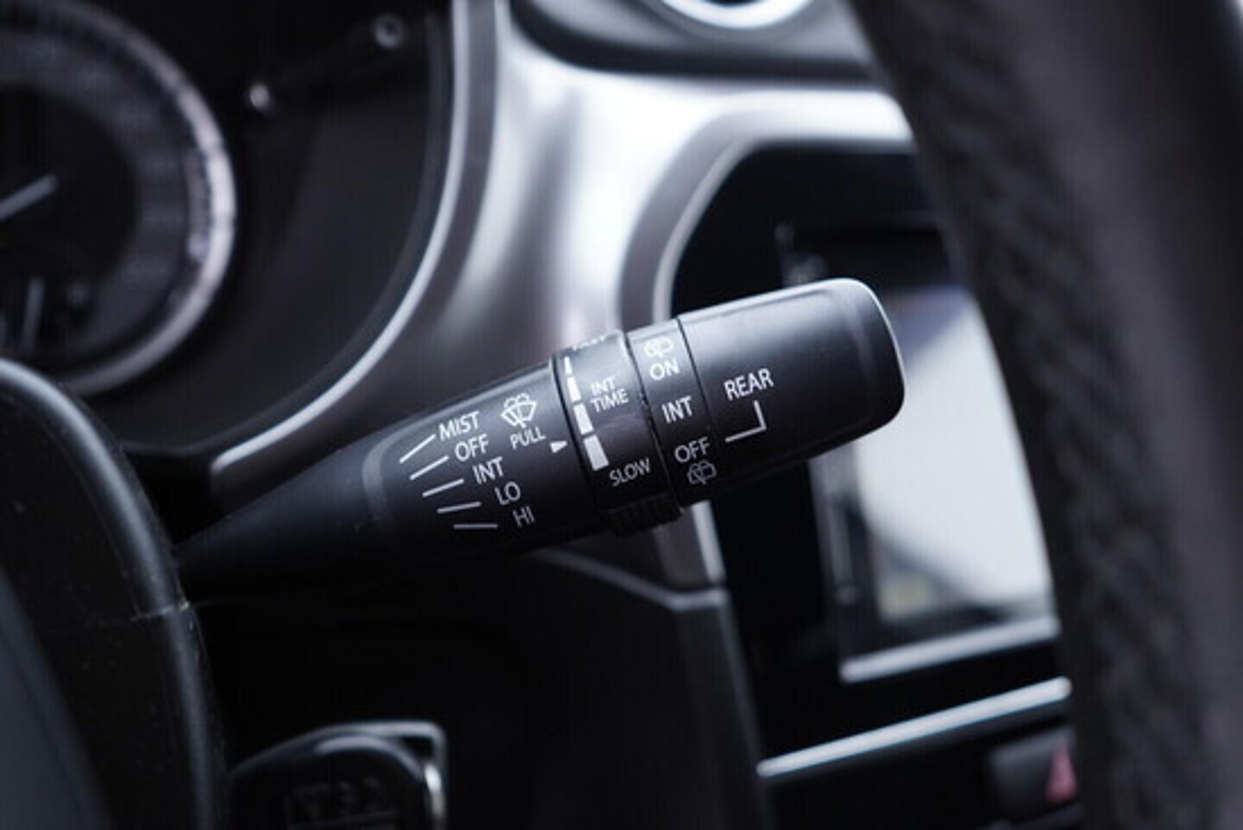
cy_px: 415
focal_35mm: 36
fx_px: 1243
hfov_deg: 53.1
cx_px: 622
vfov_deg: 36.9
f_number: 2.8
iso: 320
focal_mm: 24
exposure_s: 1/40
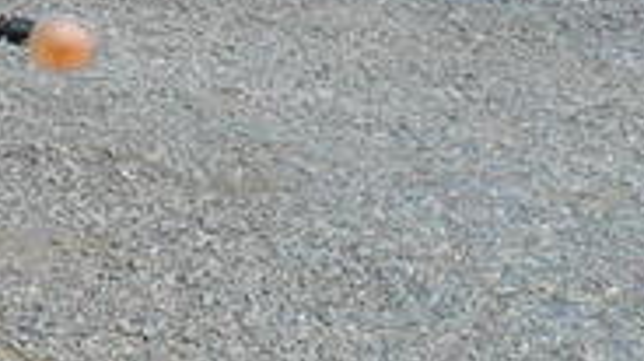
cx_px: -396
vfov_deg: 9.2
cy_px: 522
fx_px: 2183
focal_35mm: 128
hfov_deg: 15.2
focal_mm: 4.9
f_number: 3.5
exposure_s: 1/500
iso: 100
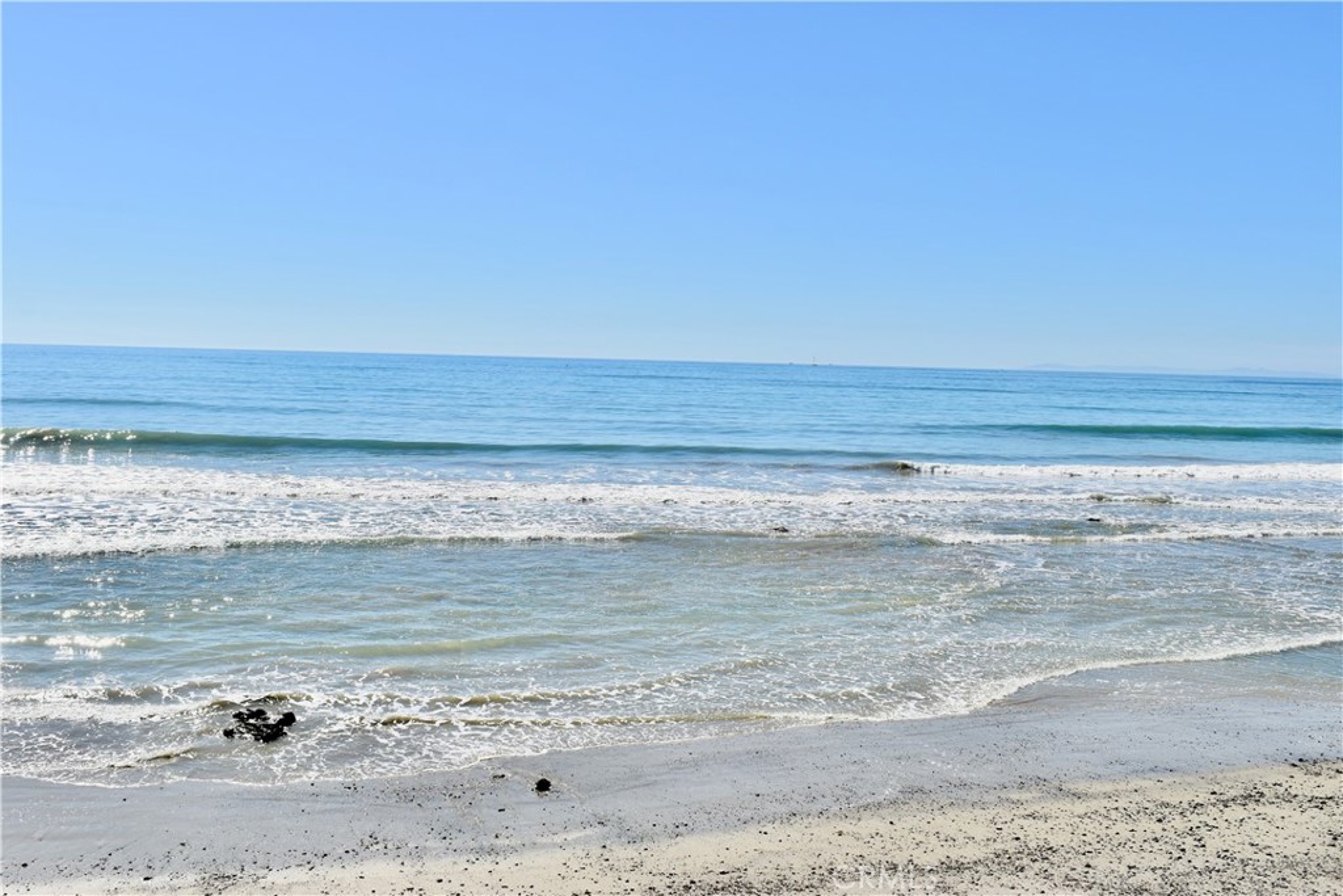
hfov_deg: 51.3
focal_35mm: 38
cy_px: 448
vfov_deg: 35.5
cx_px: 672
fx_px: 1399
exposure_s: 1/400
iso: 100
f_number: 10
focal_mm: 25
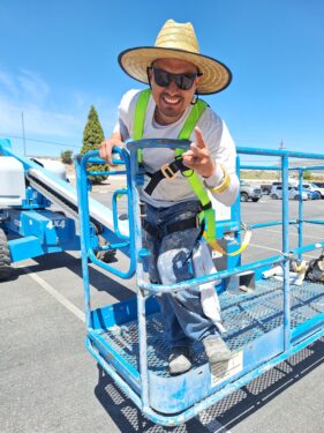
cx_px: 162
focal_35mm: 23
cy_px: 216
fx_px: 287
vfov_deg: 73.9
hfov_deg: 58.9
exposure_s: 1/1389
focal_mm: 5.54
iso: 40
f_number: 1.8
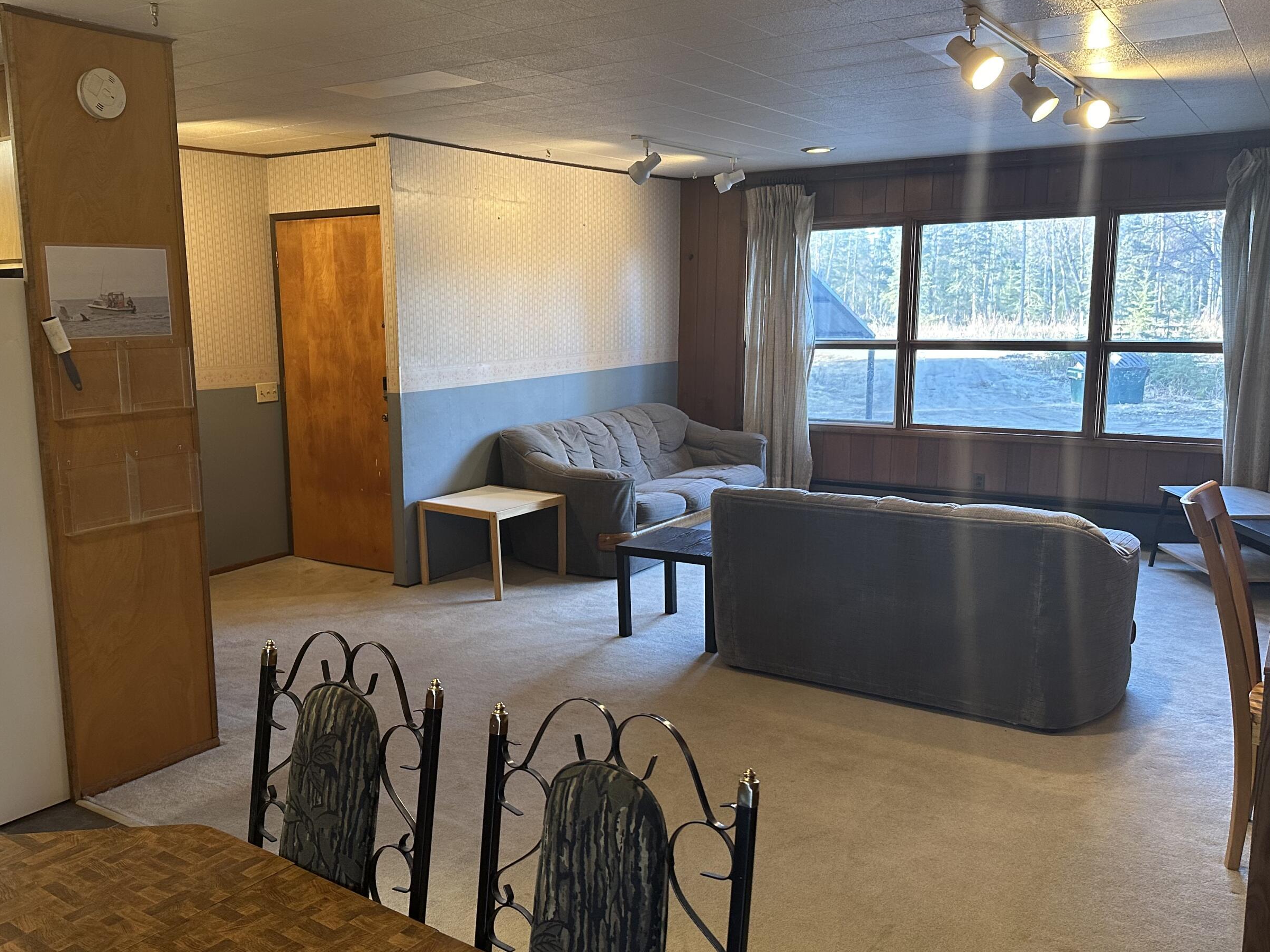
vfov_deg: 46.8
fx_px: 1101
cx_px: 539
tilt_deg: -9.5
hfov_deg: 59.7
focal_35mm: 30
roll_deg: +0.9
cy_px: 498
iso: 200
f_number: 1.78
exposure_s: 1/60
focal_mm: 6.86
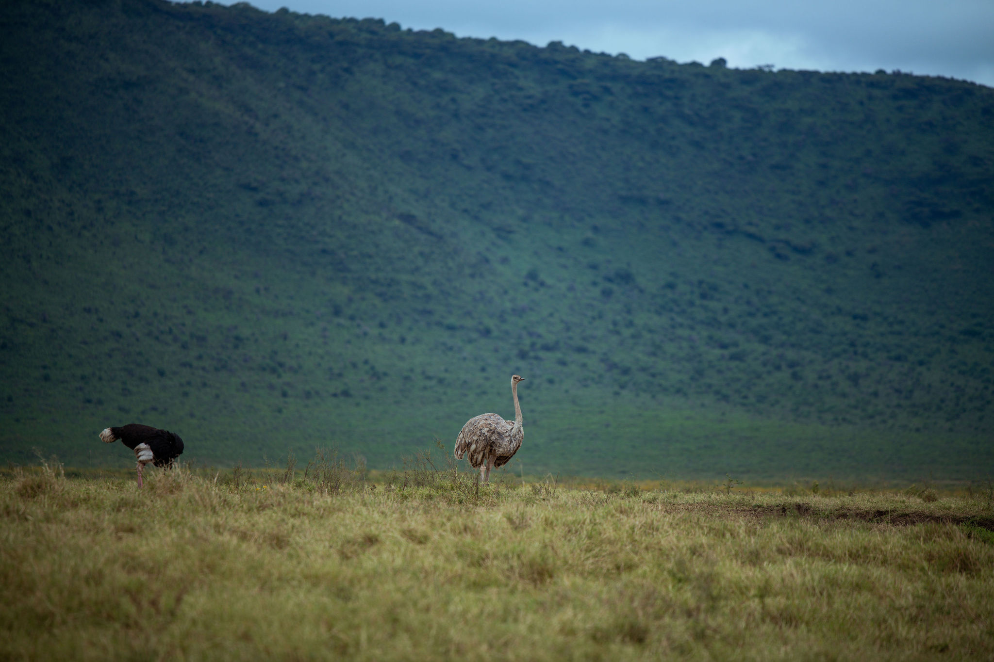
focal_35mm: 200
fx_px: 5521
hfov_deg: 10.3
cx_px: 497
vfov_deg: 6.9
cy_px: 331
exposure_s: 1/640
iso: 100
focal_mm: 200
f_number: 2.8
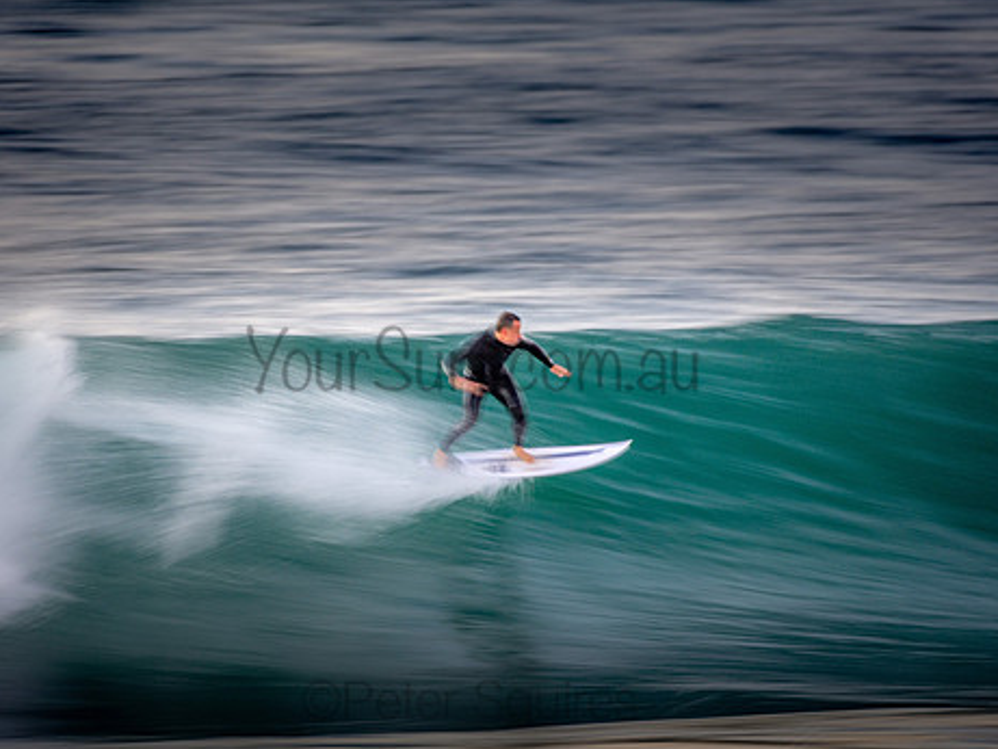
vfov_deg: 1.6
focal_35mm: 908
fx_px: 26185
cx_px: 470
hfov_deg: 2.2
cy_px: 341
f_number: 5.6
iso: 250
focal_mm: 500
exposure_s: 1/15
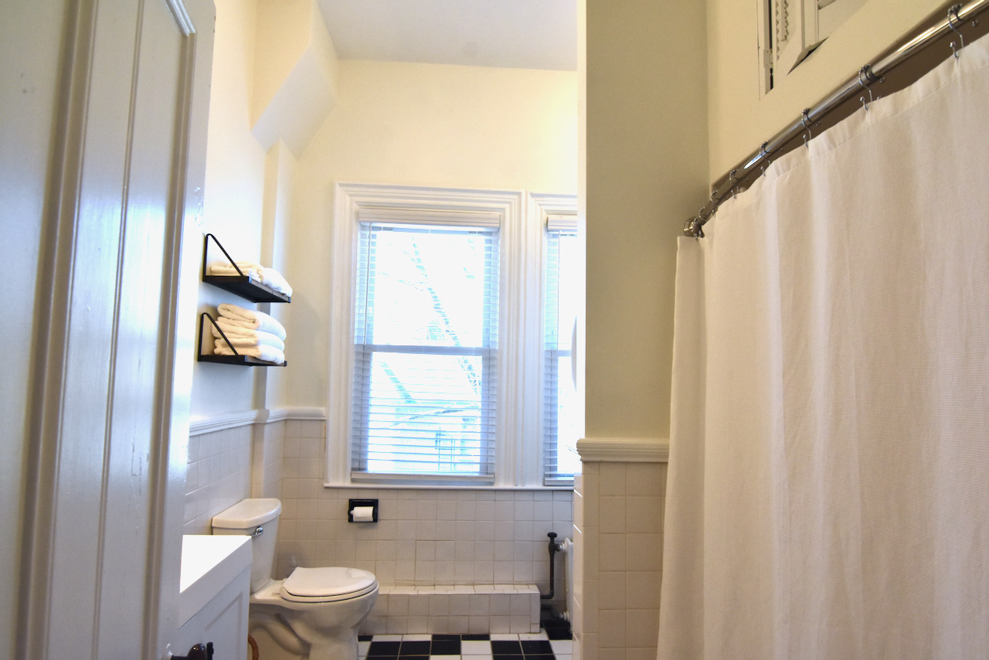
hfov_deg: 85.4
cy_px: 330
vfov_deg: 63.2
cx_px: 494
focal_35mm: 20
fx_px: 536
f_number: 7.1
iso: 800
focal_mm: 13
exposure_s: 1/200
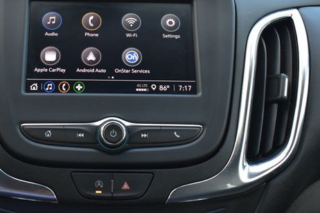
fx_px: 480
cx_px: 107
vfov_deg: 24.9
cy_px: 68
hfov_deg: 36.5
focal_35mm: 54
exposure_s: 1/40
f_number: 7.1
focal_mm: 26
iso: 400
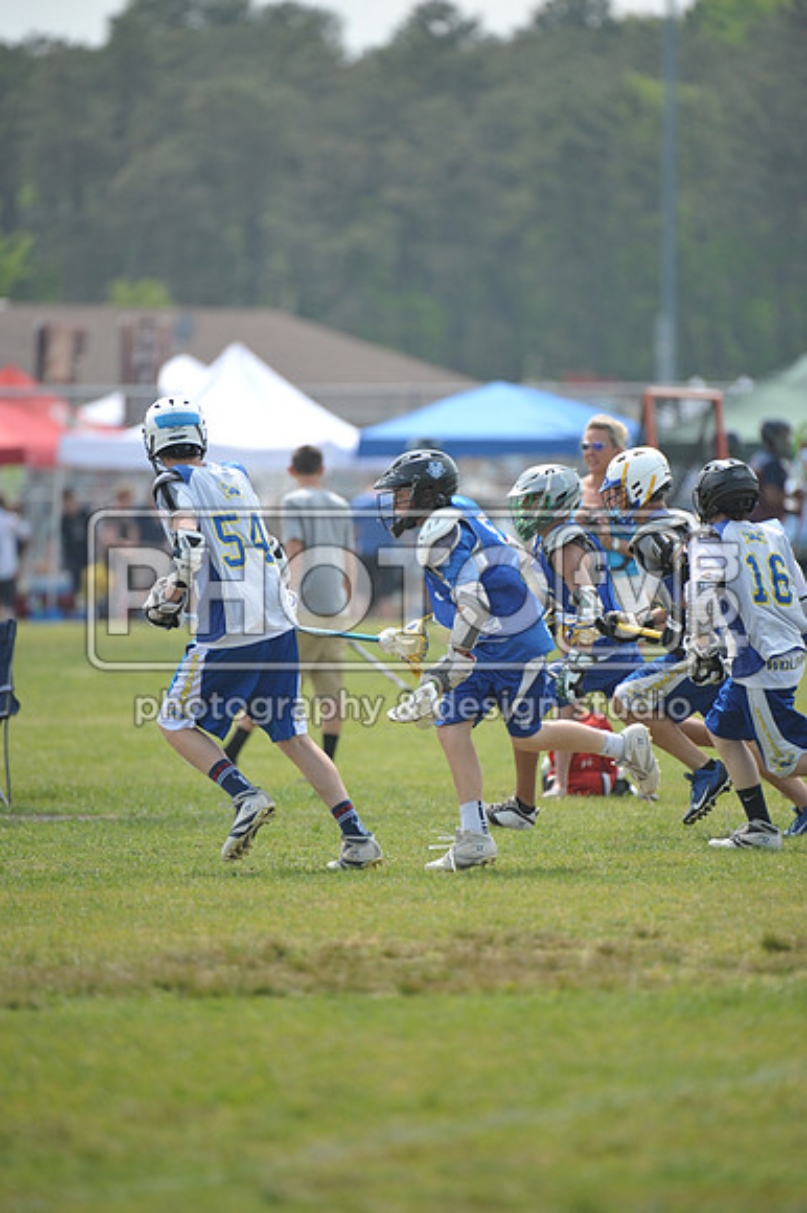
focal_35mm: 360
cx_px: 404
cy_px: 606
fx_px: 12119
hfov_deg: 3.8
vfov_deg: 5.7
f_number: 4
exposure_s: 1/2000
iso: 640
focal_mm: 360
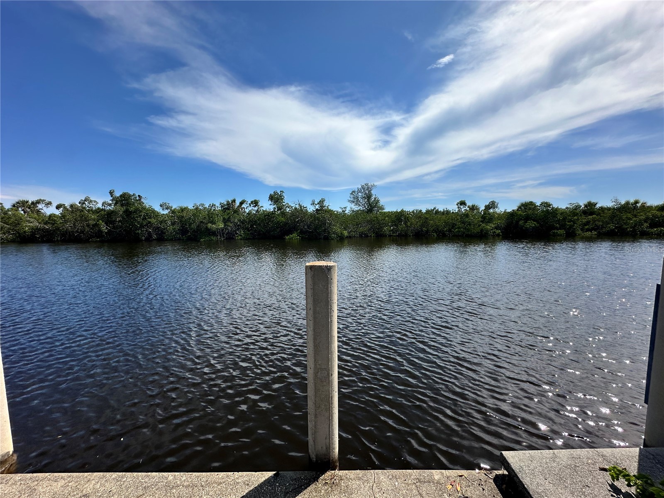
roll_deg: -0.4
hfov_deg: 102.1
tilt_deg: -5.7
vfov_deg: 85.7
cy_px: 249
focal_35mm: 14
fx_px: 269
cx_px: 332
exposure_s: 1/2882
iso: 50
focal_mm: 2.22
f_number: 2.2
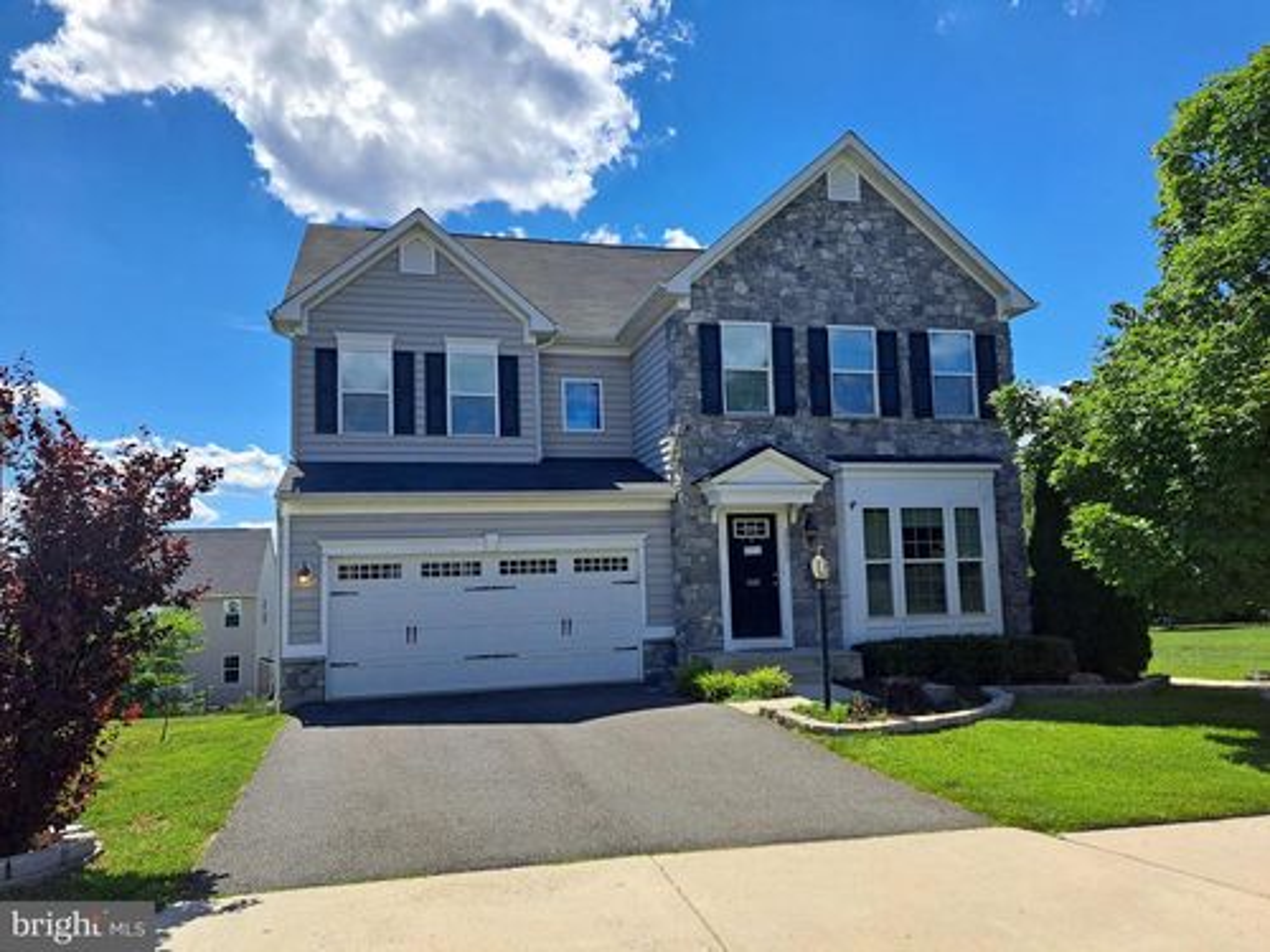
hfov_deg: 71.6
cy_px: 476
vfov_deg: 56.8
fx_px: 881
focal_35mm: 24
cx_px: 635
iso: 50
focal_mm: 5.23
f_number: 1.8
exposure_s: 1/2227
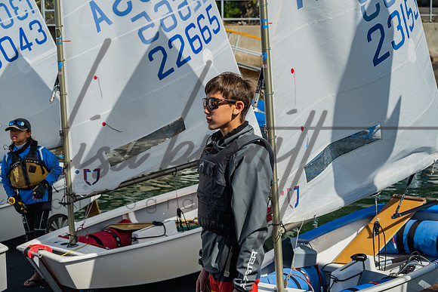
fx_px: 657
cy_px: 146
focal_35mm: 54
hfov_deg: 36.9
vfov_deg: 25.1
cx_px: 219
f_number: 5.6
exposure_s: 1/250
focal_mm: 54
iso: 100
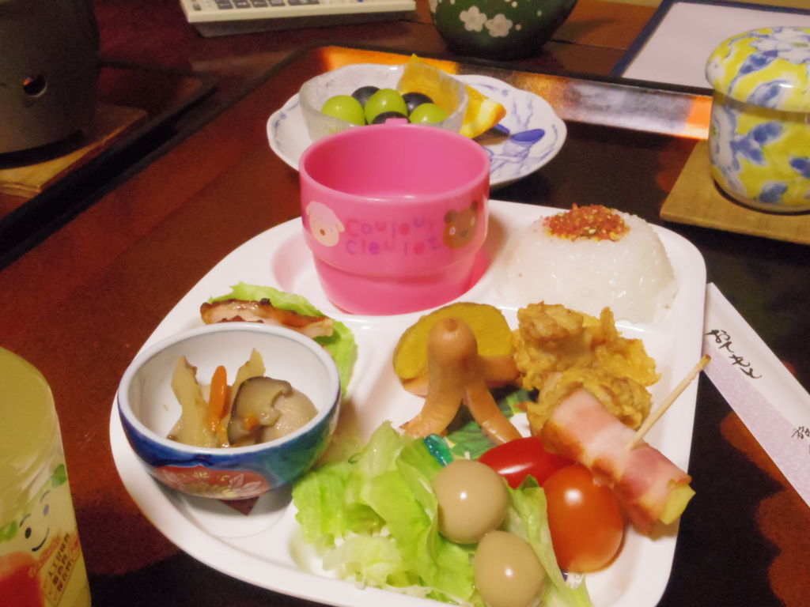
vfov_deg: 30.9
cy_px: 304
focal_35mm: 47
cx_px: 405
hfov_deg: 40.4
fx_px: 1100
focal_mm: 8.5
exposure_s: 1/15
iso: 3200
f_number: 8
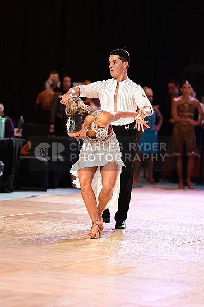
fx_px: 1276
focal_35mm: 150
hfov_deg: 9.1
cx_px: 102
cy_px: 154
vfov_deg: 13.7
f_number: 2.8
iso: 2000
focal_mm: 150
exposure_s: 1/320
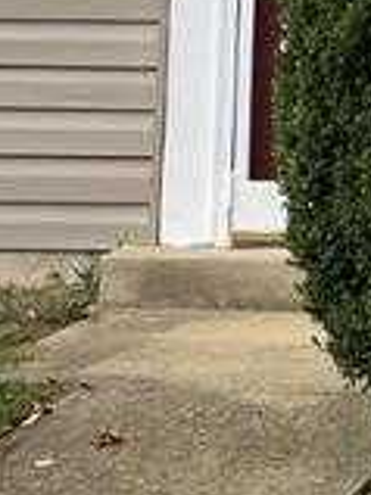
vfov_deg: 10.2
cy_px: -557
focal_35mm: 177
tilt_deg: +7.3
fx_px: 2533
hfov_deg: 7.5
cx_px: 1054
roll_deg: -0.3
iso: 32
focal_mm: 4.2
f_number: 1.6
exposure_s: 1/378
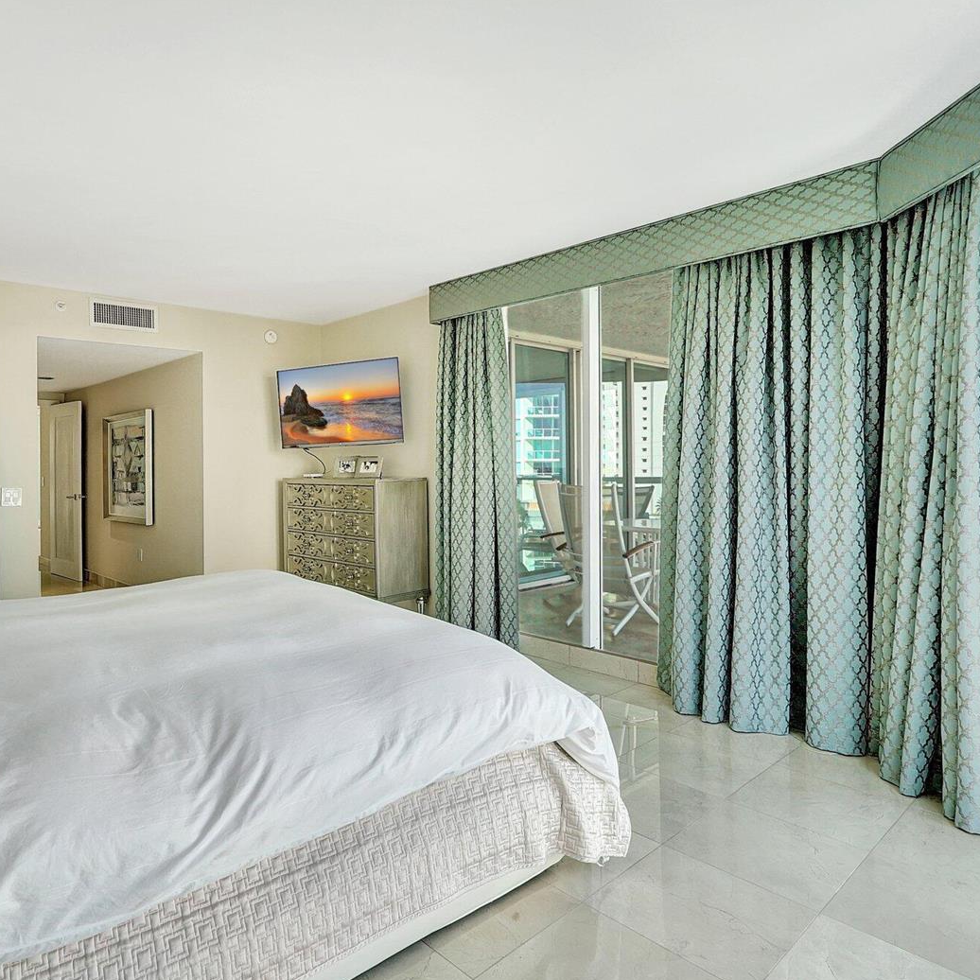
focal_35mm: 22
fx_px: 694
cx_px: 369
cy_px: 483
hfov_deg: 69.4
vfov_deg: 70.5
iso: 640
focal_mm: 16.5
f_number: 13
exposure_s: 1/40
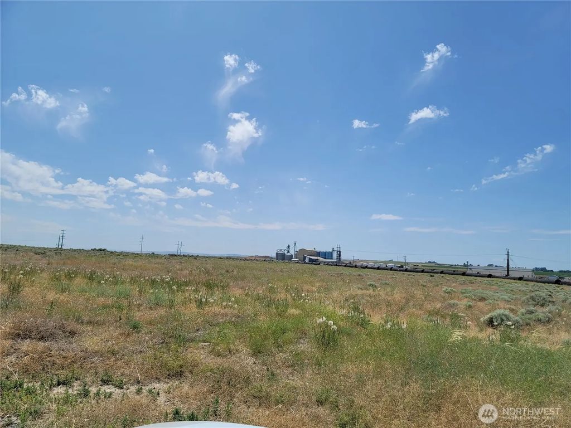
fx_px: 412
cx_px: 286
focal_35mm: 25
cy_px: 214
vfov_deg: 54.9
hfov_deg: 69.4
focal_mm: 7
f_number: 1.8
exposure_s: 1/1973
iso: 20
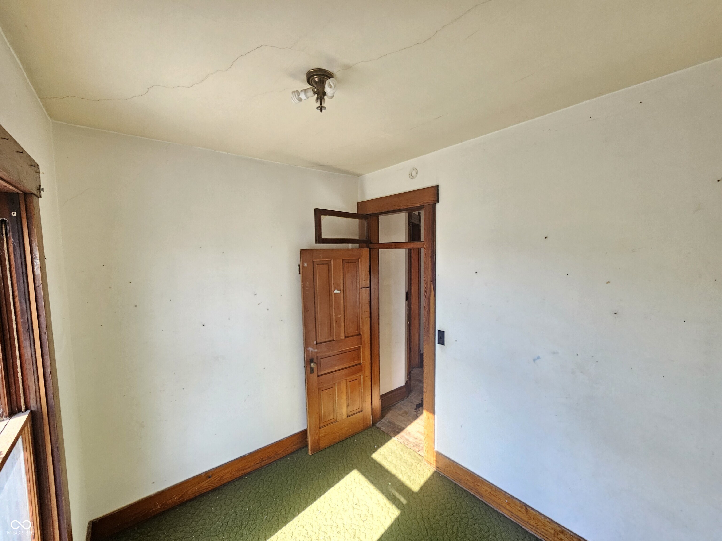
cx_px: 361
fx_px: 271
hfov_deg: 106.2
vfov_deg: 89.9
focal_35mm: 13
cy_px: 270
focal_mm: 2.2
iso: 80
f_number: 2.2
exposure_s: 1/60
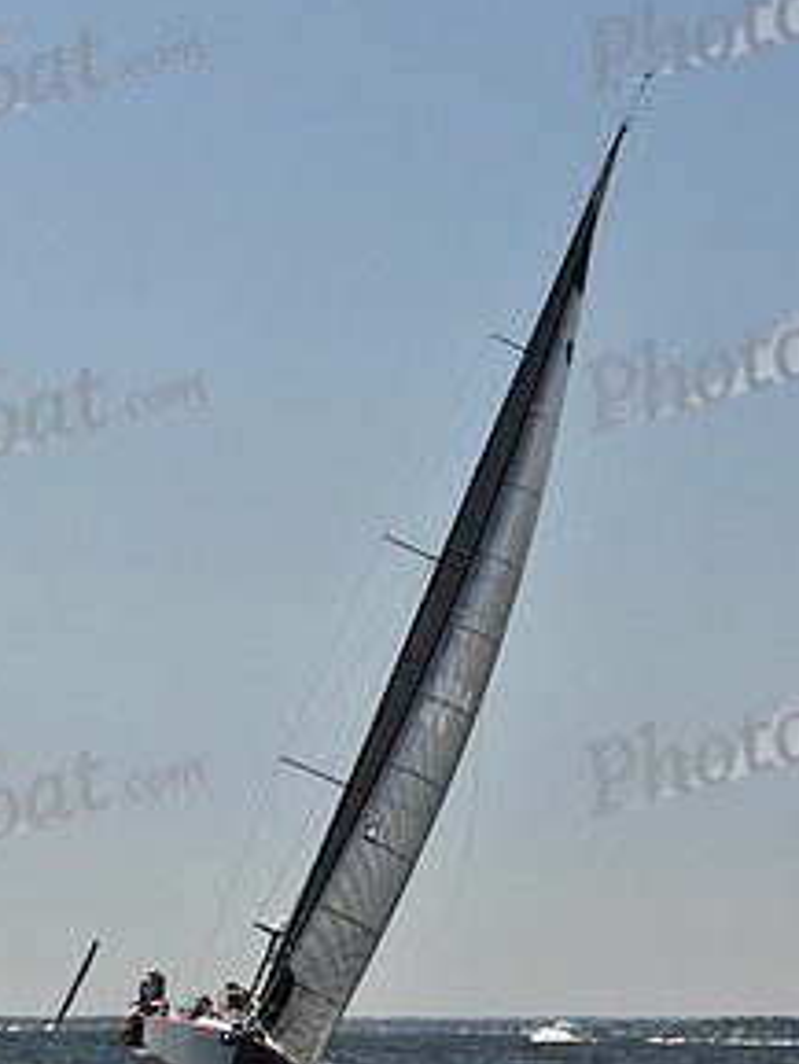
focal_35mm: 189
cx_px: 396
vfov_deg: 10.5
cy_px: 582
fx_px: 5812
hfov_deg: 7.9
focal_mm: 98
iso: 250
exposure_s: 1/1600
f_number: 3.5
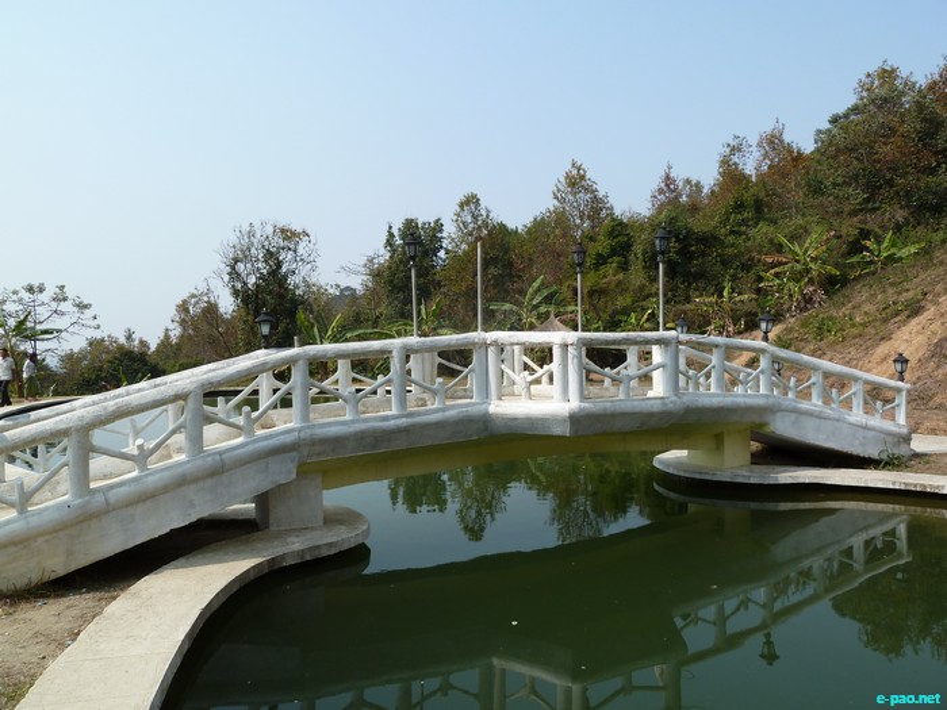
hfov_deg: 69.4
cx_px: 474
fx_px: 684
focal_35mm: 25
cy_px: 355
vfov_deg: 54.9
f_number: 4.5
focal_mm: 4.1
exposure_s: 1/400
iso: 80
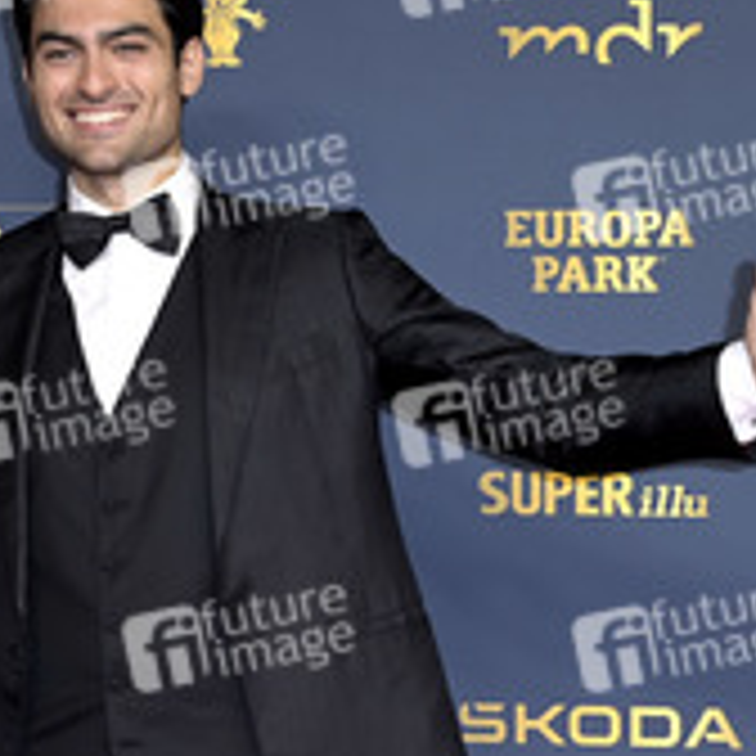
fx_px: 2817
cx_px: 119
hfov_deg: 15.2
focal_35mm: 114
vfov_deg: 15.2
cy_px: 526
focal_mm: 50
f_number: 5.6
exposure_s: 1/200
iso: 640
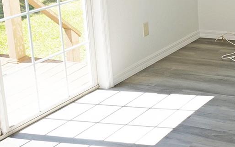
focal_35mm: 76
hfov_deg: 25.5
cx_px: 249
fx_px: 487
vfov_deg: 16.5
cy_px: -23
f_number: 4.5
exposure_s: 1/160
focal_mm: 16
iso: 100
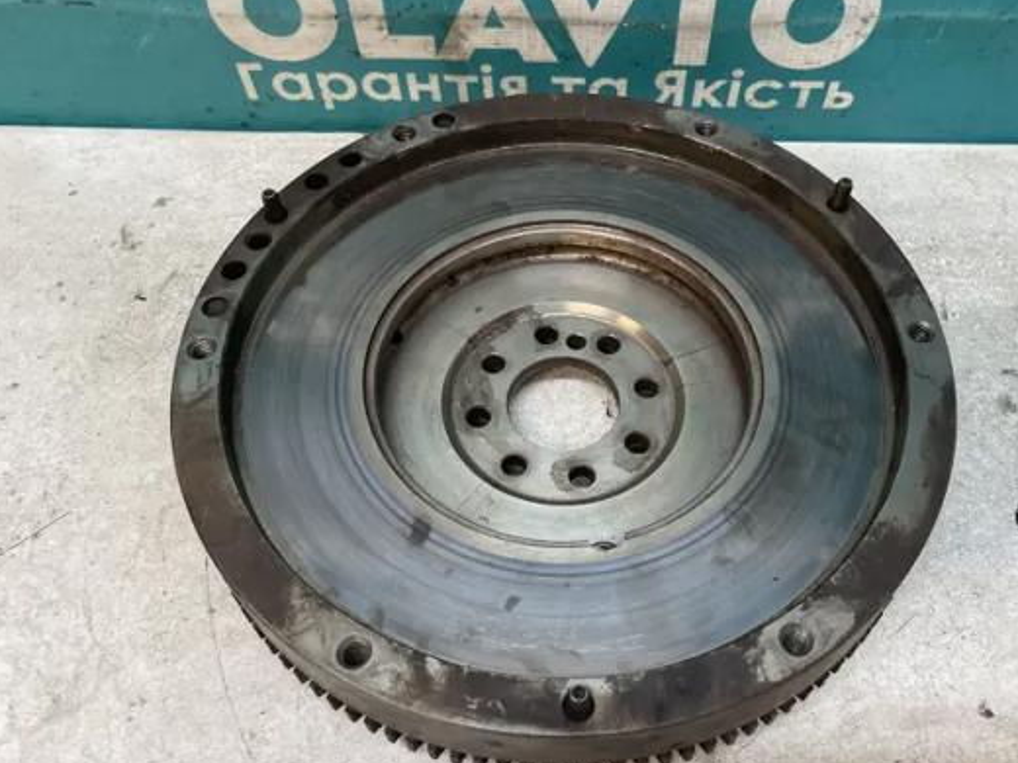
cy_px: 368
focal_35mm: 32
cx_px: 554
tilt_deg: -54.1
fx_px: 941
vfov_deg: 44.2
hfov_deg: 56.7
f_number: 1.6
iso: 125
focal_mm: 4.2
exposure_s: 1/100
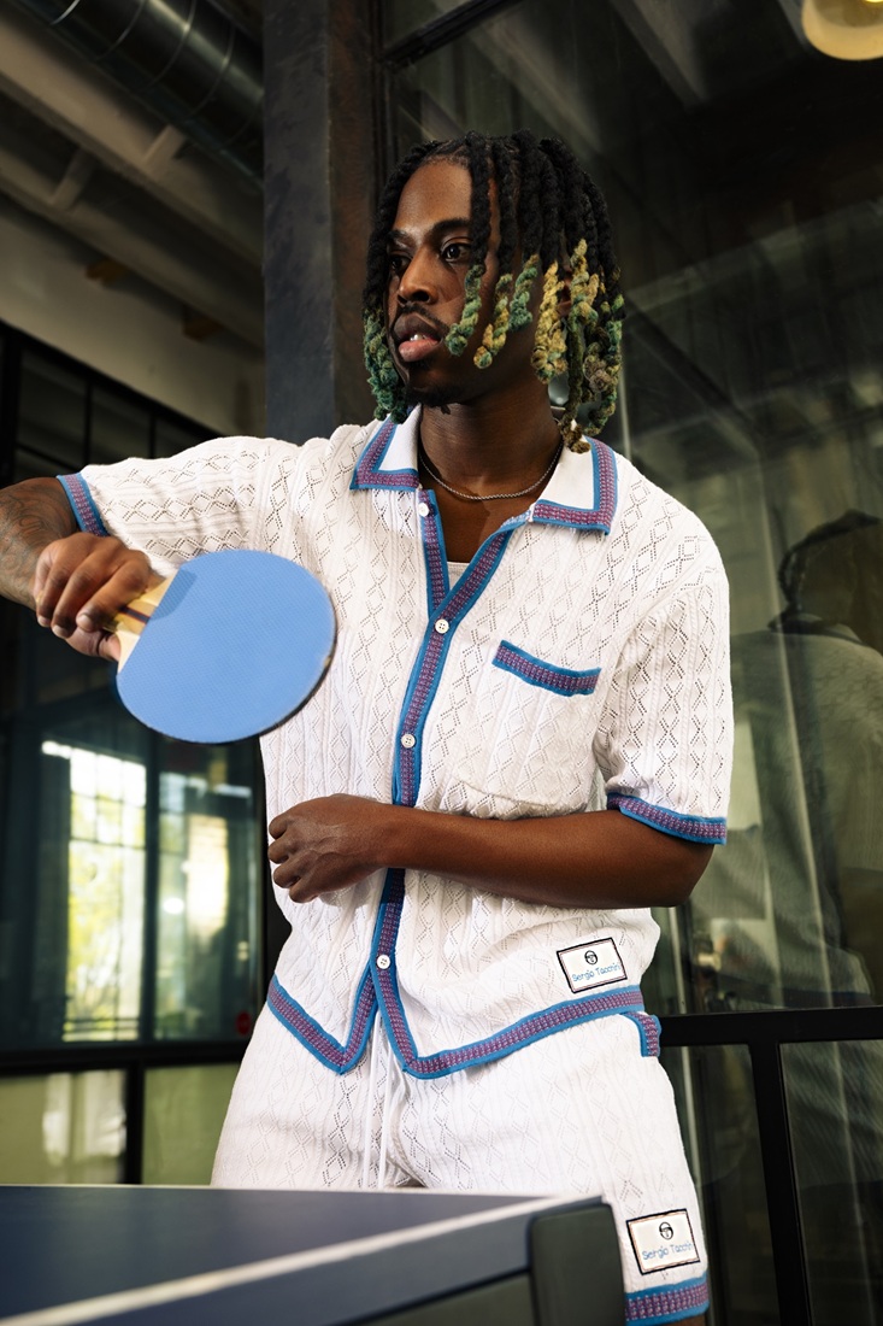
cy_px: 663
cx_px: 442
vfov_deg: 55.8
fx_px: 1251
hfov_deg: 38.9
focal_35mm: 34
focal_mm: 34
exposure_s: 1/160
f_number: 4
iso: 200
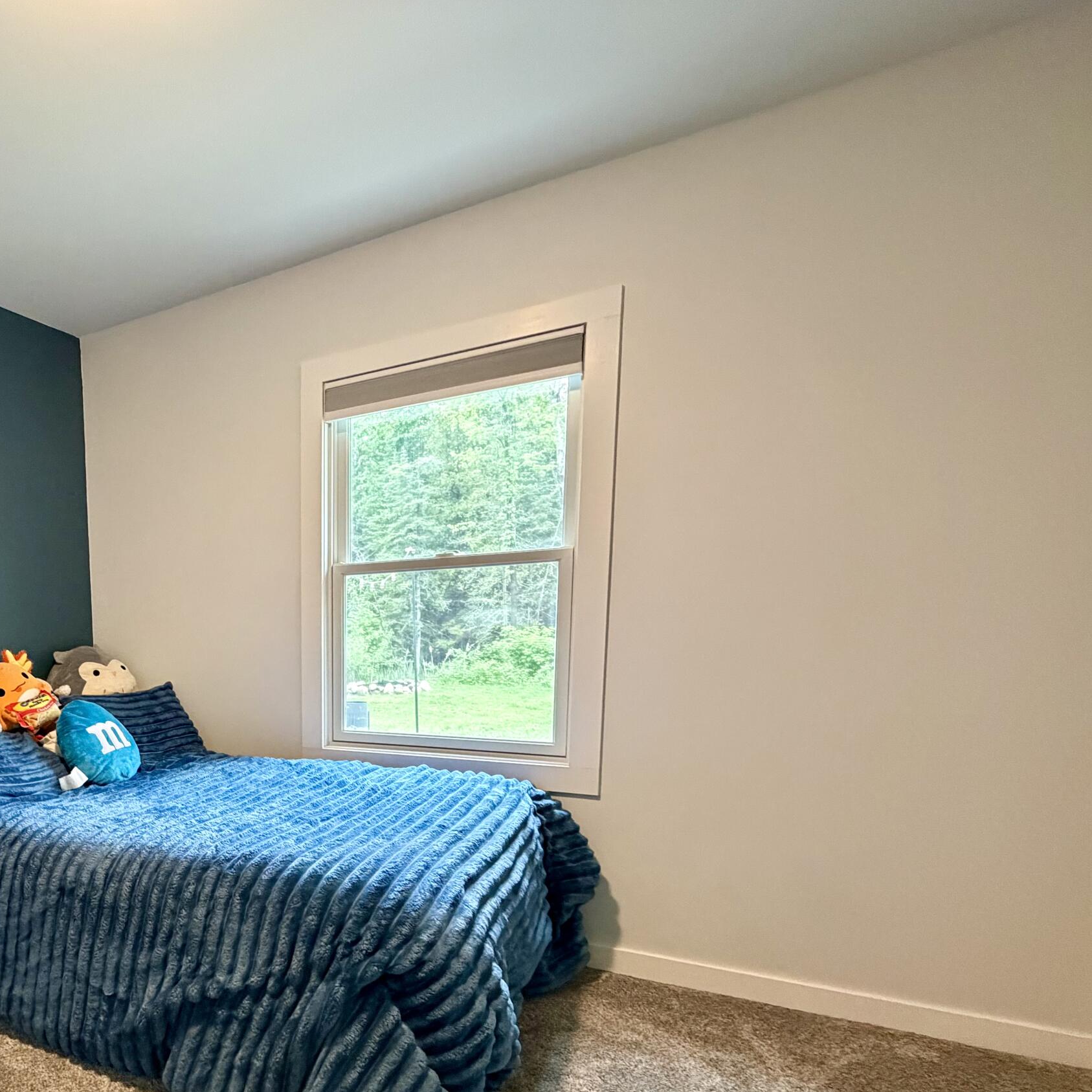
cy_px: 724
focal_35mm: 22
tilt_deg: -7.4
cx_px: 137
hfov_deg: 60.5
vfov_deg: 67.8
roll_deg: +2.0
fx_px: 785
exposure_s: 1/60
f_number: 2.2
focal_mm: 2.22
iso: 640
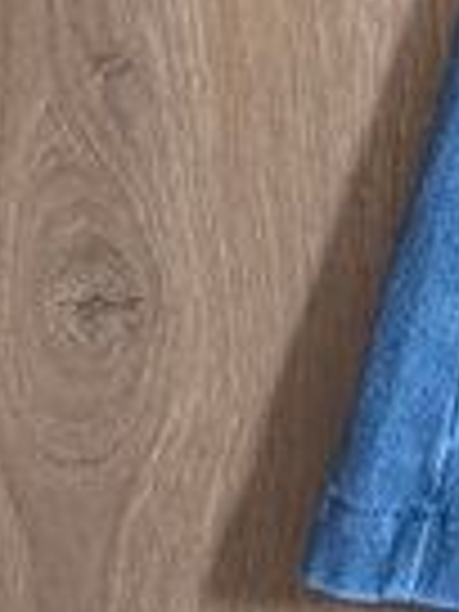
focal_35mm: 140
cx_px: 1359
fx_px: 2475
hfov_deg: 8.8
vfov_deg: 11.7
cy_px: -817
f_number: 1.6
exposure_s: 1/25
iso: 1250
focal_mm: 6.57
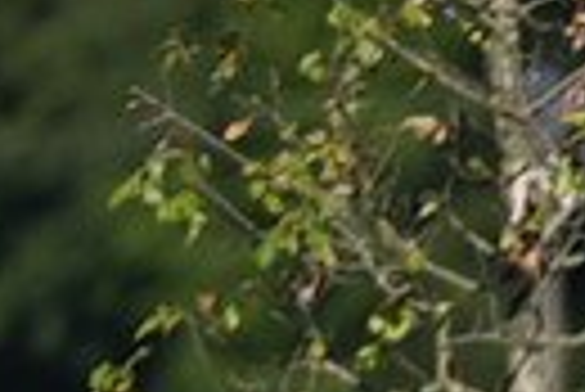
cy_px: 849
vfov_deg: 0.8
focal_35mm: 1785
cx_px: 1130
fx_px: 29038
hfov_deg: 1.2
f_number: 4.5
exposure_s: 1/1600
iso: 280
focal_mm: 400
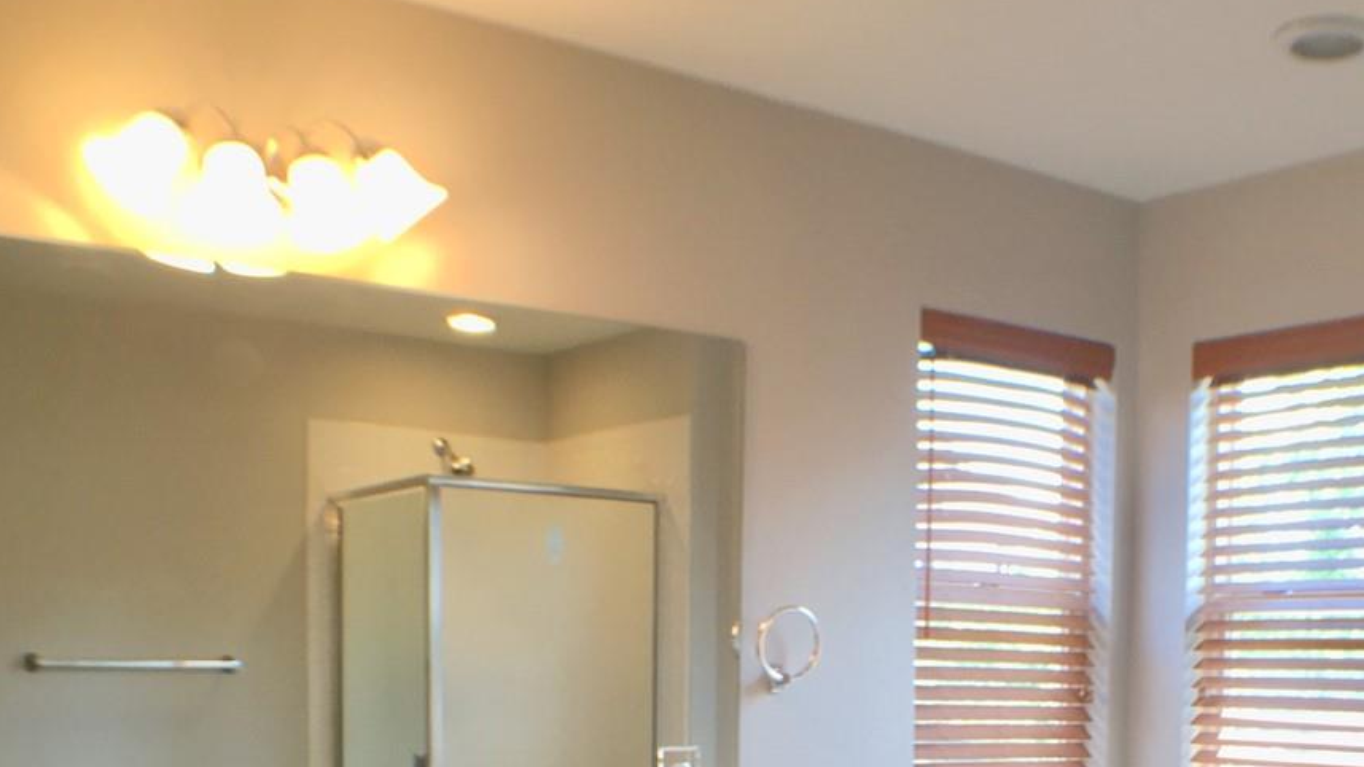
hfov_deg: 34.8
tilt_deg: -7.9
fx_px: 2134
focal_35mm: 59
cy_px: 883
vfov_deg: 19.4
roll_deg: -1.0
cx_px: 987
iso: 25
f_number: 2.2
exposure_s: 1/30
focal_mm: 4.15
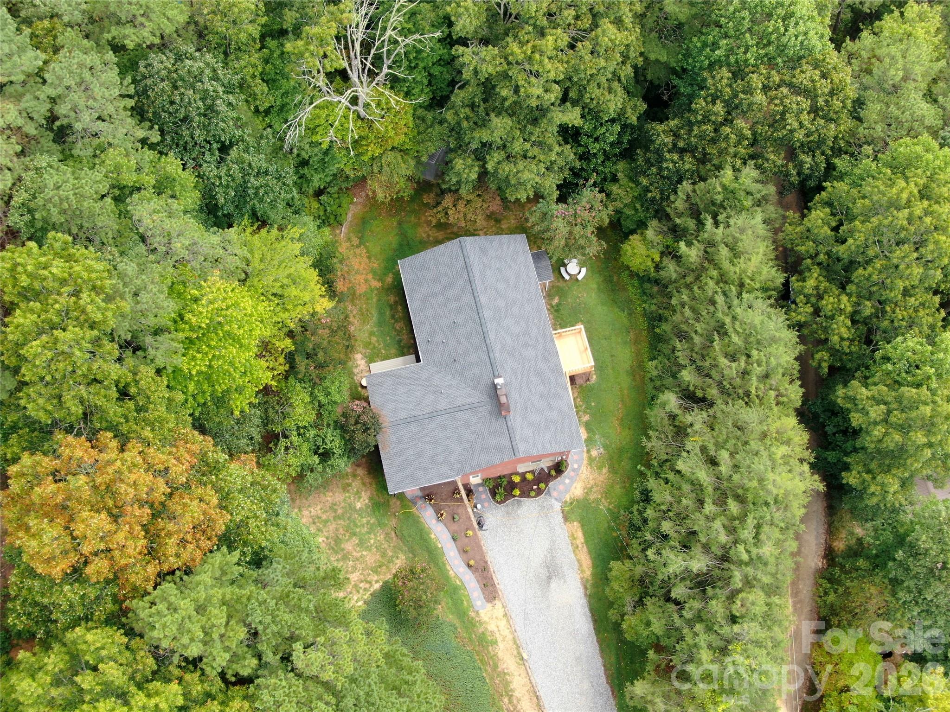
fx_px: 1098
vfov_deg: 36.0
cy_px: 356
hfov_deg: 46.8
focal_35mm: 40
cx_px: 475
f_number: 3.5
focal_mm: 6.92
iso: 100
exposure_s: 1/60
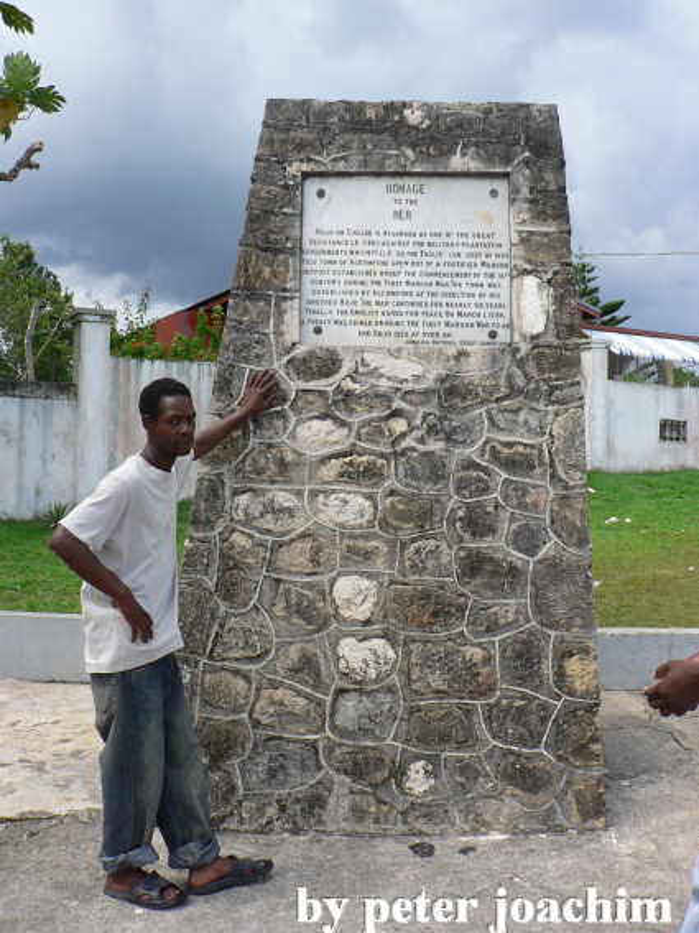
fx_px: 943
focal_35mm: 35
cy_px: 466
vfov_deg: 52.6
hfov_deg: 40.7
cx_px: 350
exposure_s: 1/200
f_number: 4
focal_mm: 6
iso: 64
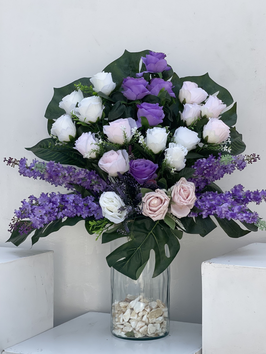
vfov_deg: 29.4
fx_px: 676
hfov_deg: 22.3
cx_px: 136
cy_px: 180
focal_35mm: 66
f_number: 2.2
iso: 20
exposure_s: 1/732
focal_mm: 7.5
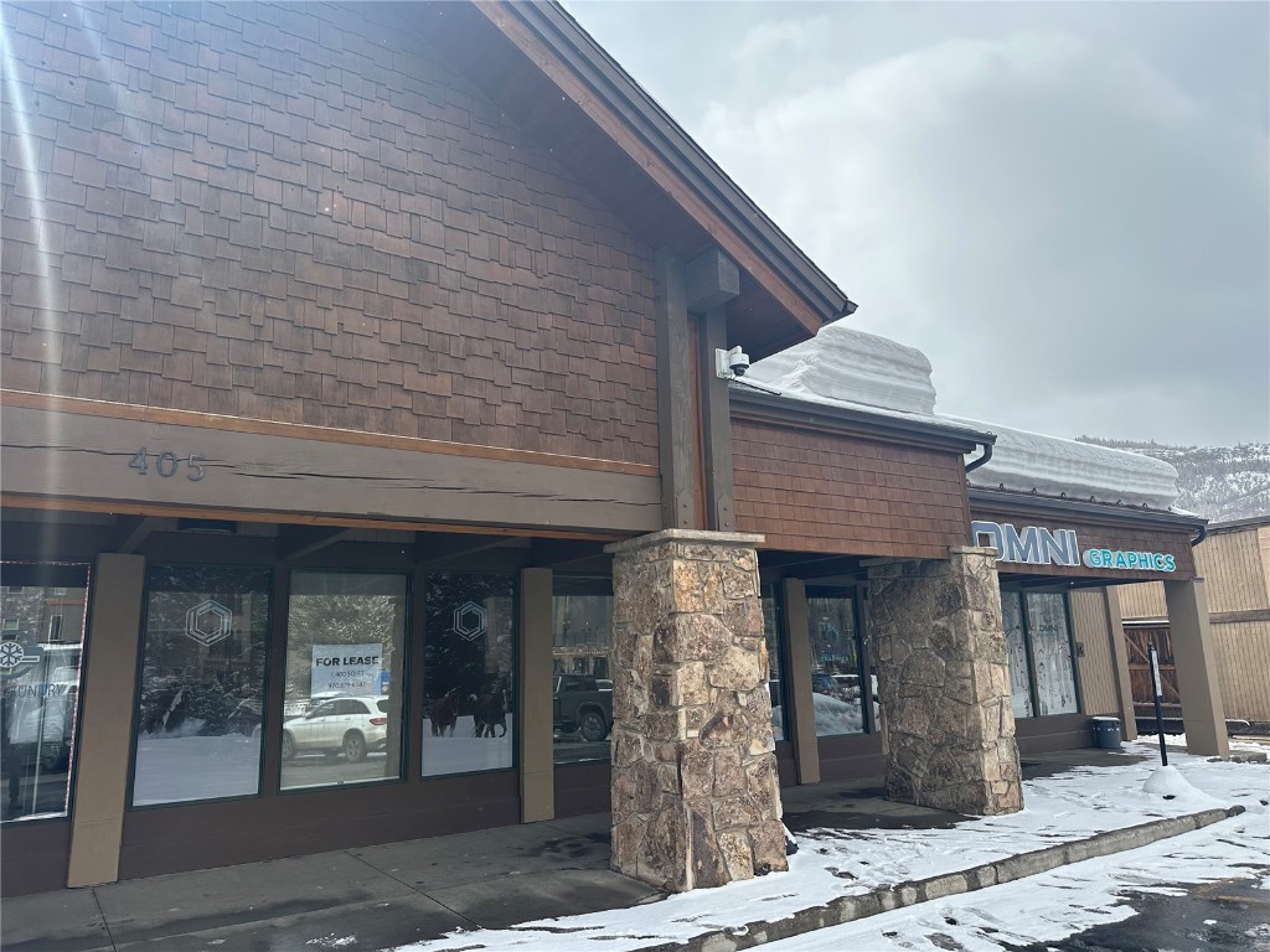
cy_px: 476
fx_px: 881
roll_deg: +1.7
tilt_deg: +10.9
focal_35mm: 24
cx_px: 635
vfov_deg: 56.8
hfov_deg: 71.6
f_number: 1.78
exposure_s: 1/5263
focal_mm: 6.86
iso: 80
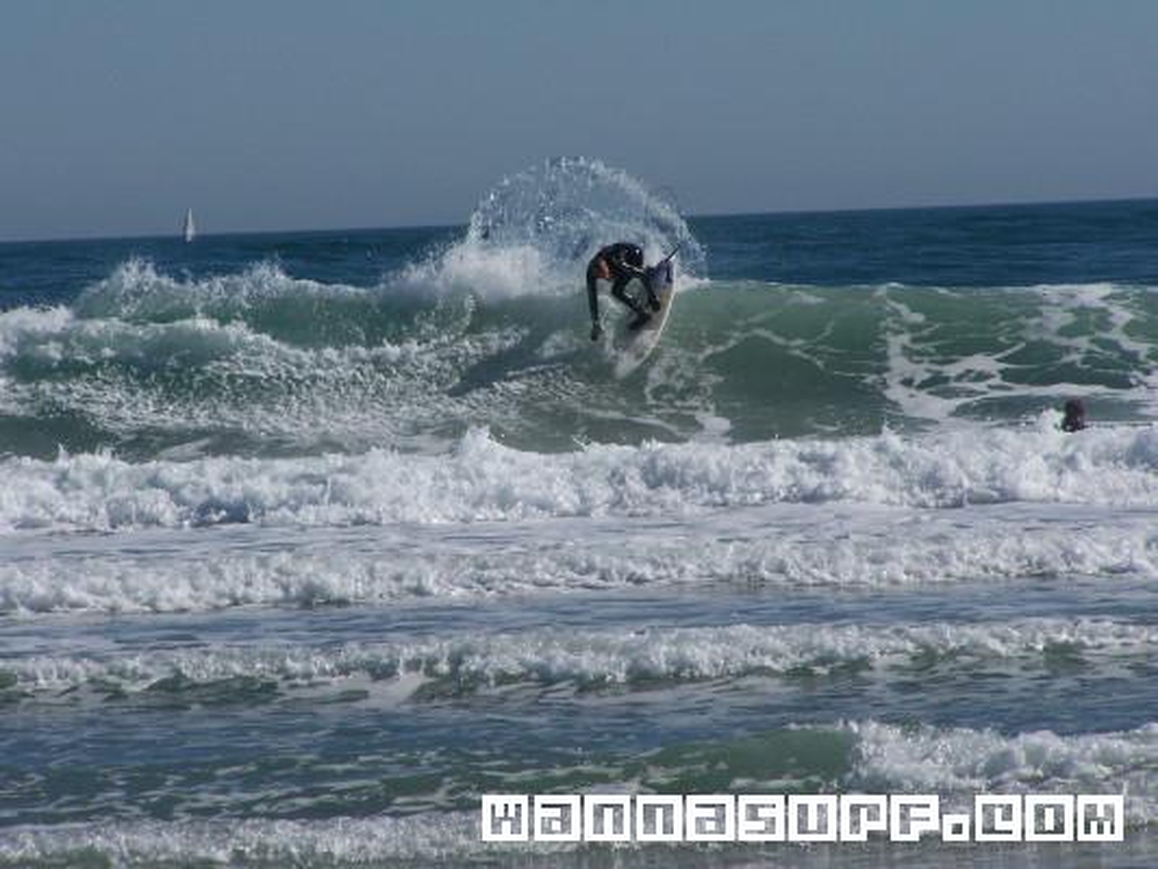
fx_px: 11276
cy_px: 434
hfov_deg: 5.9
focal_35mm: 337
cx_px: 579
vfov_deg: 4.4
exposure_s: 1/1000
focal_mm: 55.9
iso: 80
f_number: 7.1
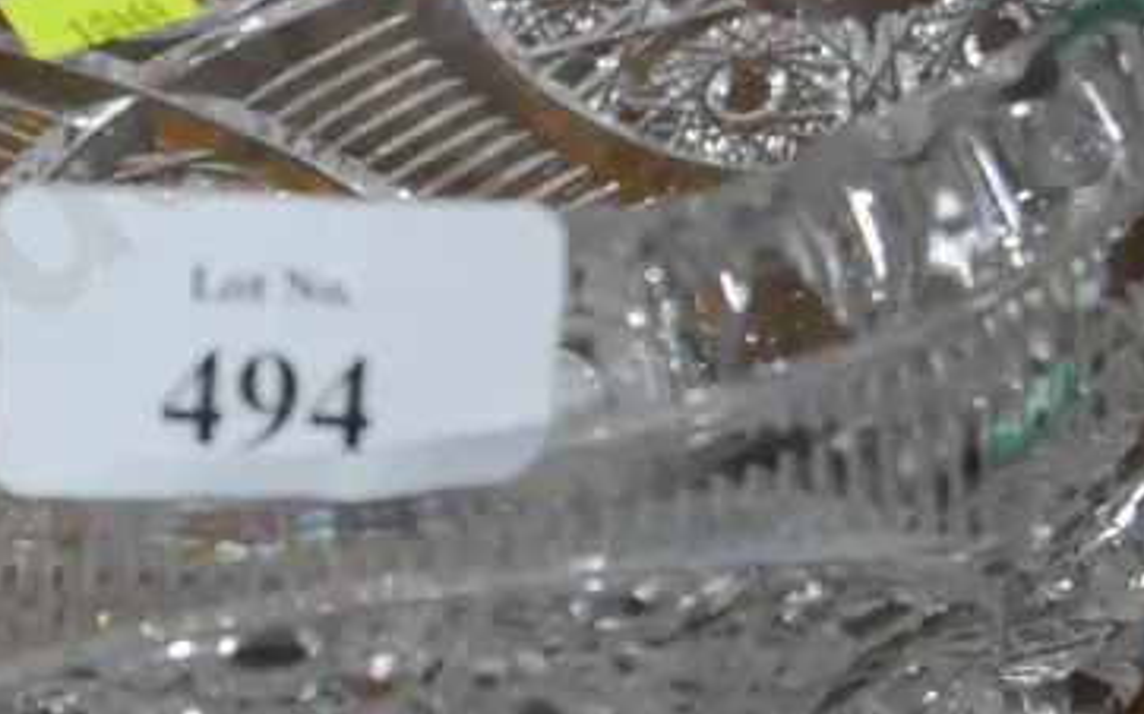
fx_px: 3366
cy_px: 212
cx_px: 63
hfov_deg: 18.9
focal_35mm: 108
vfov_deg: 12.1
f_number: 4
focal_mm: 18
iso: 320
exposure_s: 1/60
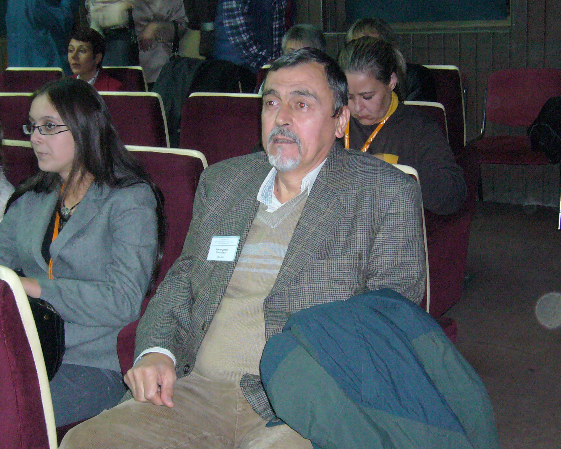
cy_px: 247
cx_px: 283
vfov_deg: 28.6
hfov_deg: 35.4
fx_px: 880
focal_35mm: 53
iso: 250
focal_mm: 5.8
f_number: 2.8
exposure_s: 1/8
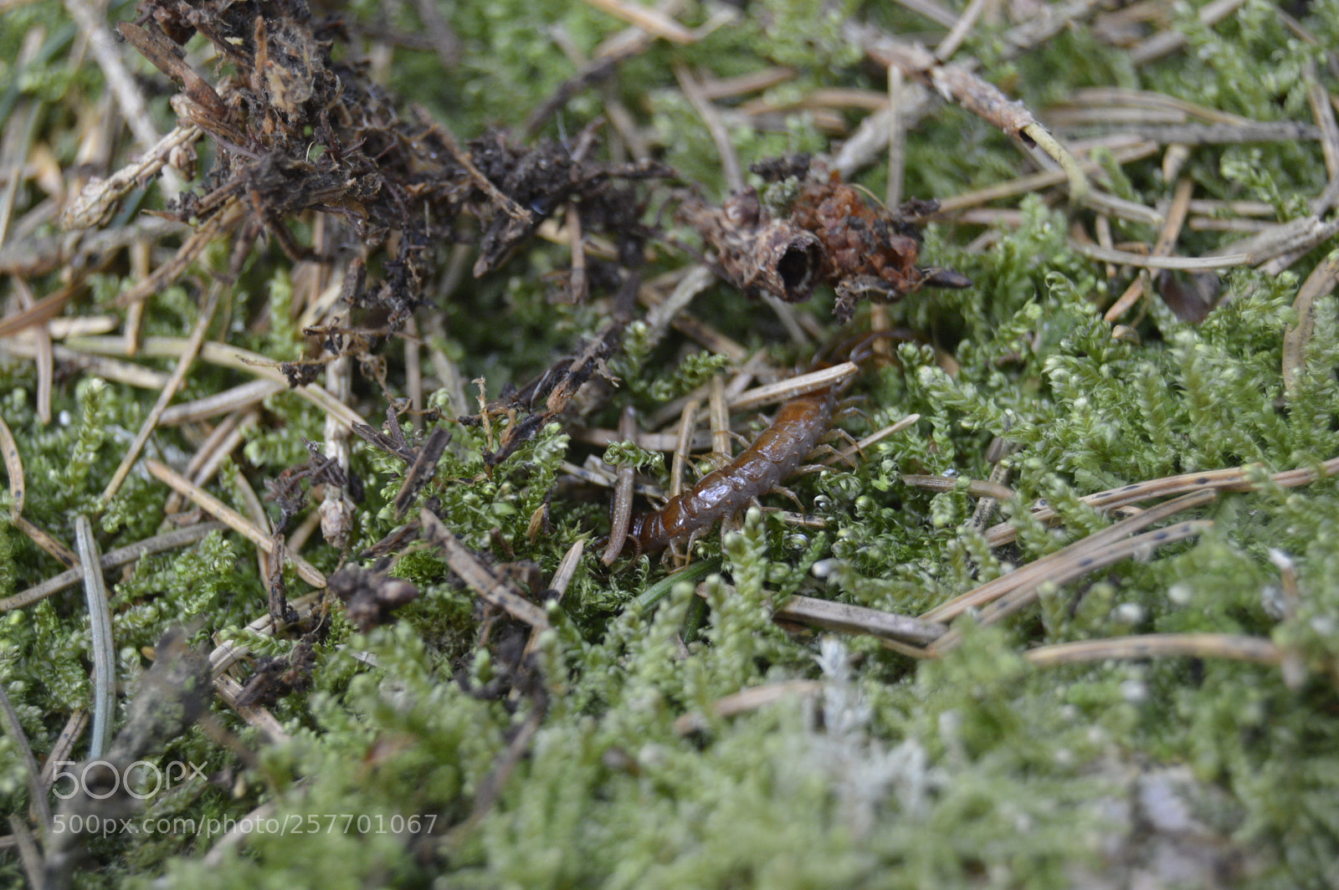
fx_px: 3066
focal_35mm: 82
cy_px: 445
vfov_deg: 16.5
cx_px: 670
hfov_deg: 24.6
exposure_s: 1/60
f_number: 5.6
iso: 720
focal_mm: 55
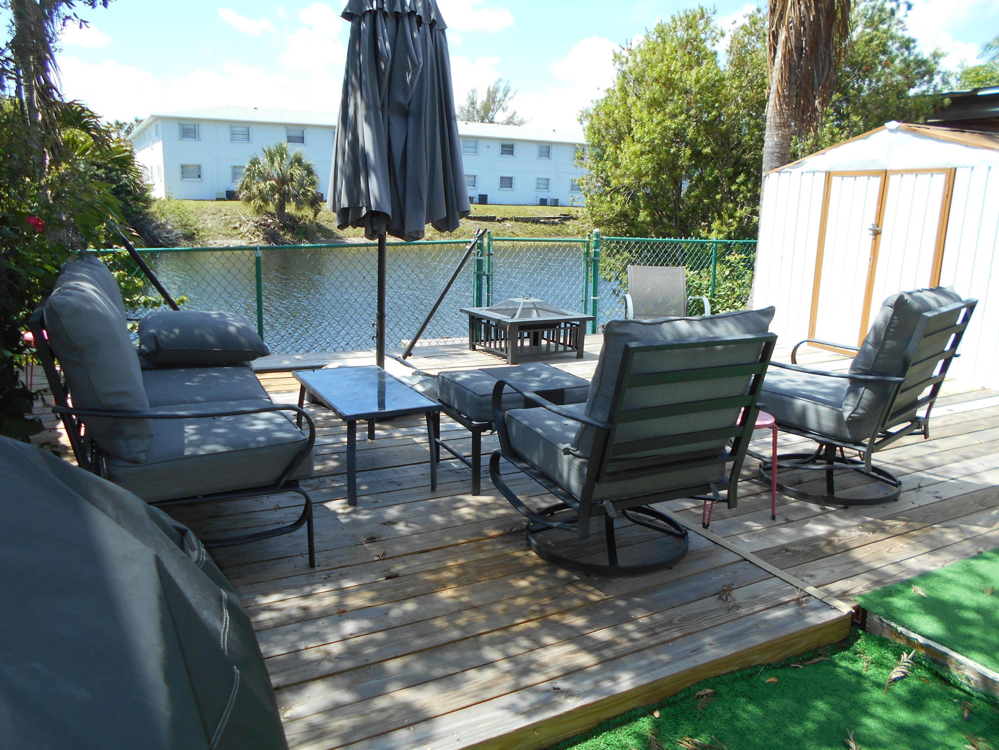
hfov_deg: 67.3
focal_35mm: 26
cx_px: 500
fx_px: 750
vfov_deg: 53.1
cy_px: 375
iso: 80
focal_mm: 4.6
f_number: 3.2
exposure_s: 1/500
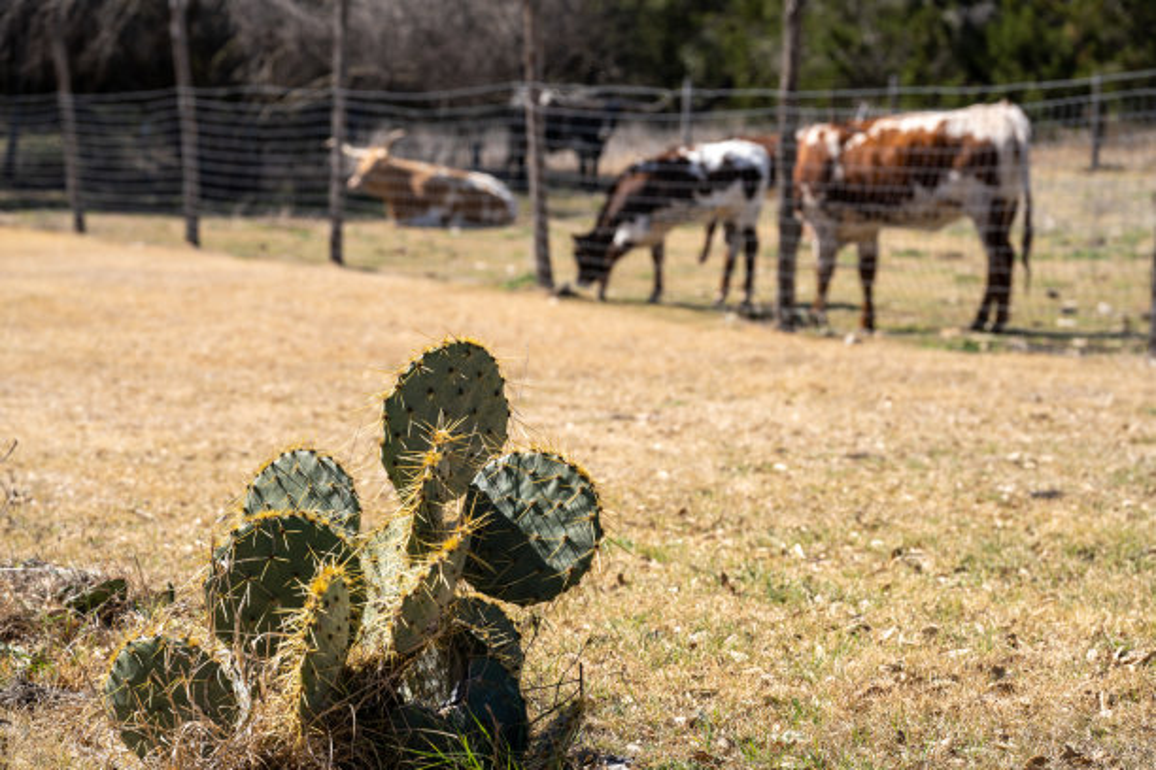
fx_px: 3371
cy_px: 385
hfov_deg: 19.5
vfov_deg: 13.0
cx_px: 578
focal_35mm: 105
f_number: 6.3
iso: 100
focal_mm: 105
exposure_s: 1/320
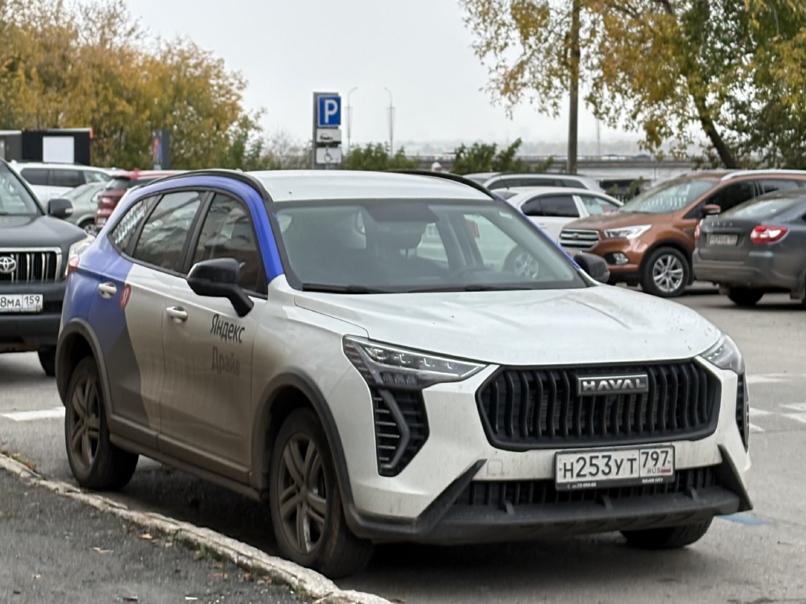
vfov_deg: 28.0
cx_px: 403
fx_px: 1211
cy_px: 302
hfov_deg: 36.8
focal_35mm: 52
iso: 64
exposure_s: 1/60
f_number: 1.6
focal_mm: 5.96
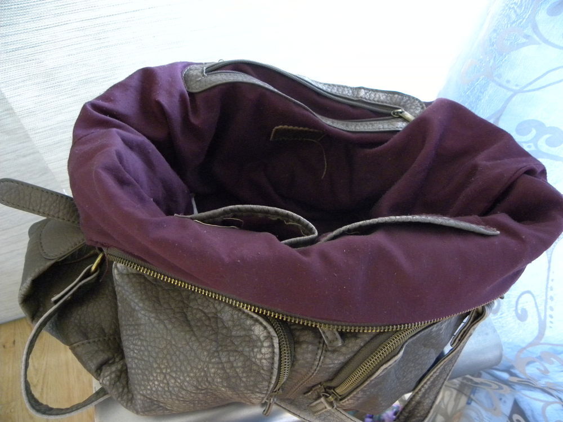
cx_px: 282
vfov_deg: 53.1
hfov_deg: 67.3
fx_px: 423
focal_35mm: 26
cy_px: 211
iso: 400
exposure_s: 1/6.6
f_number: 2.8
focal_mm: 4.6
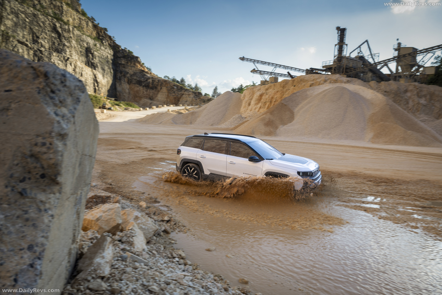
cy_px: 148
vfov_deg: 53.1
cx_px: 221
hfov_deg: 73.7
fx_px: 295
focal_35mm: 24
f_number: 8
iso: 64
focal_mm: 24
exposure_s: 1/100
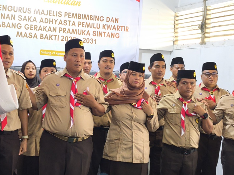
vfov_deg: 21.0
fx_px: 473
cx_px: 96
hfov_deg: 27.7
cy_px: 70
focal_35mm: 70
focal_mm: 6.57
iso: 320
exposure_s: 1/50
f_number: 1.6
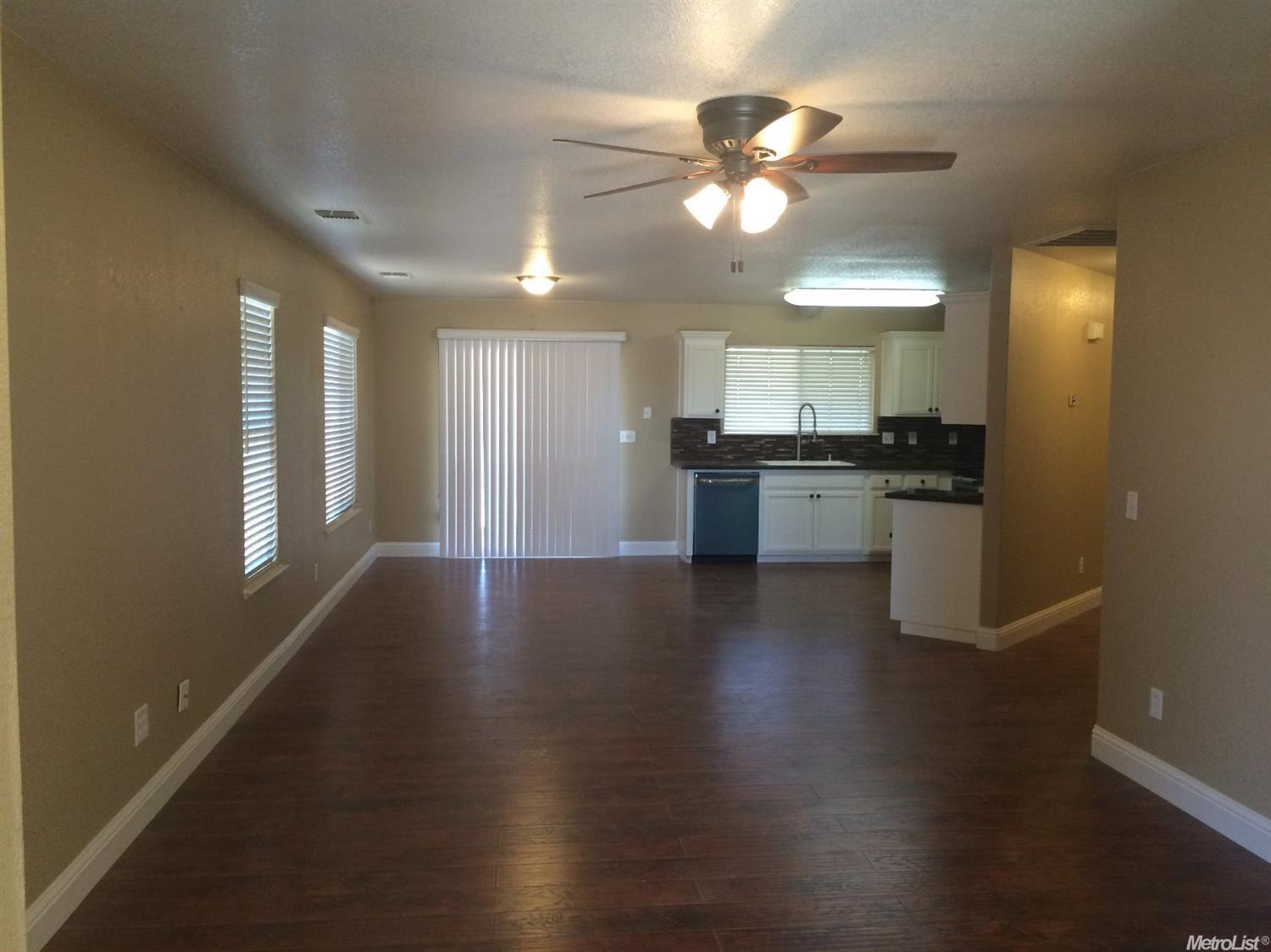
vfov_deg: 48.2
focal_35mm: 29
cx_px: 636
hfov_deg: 61.7
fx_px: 1064
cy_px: 476
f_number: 2.2
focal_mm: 4.15
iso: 64
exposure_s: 1/30
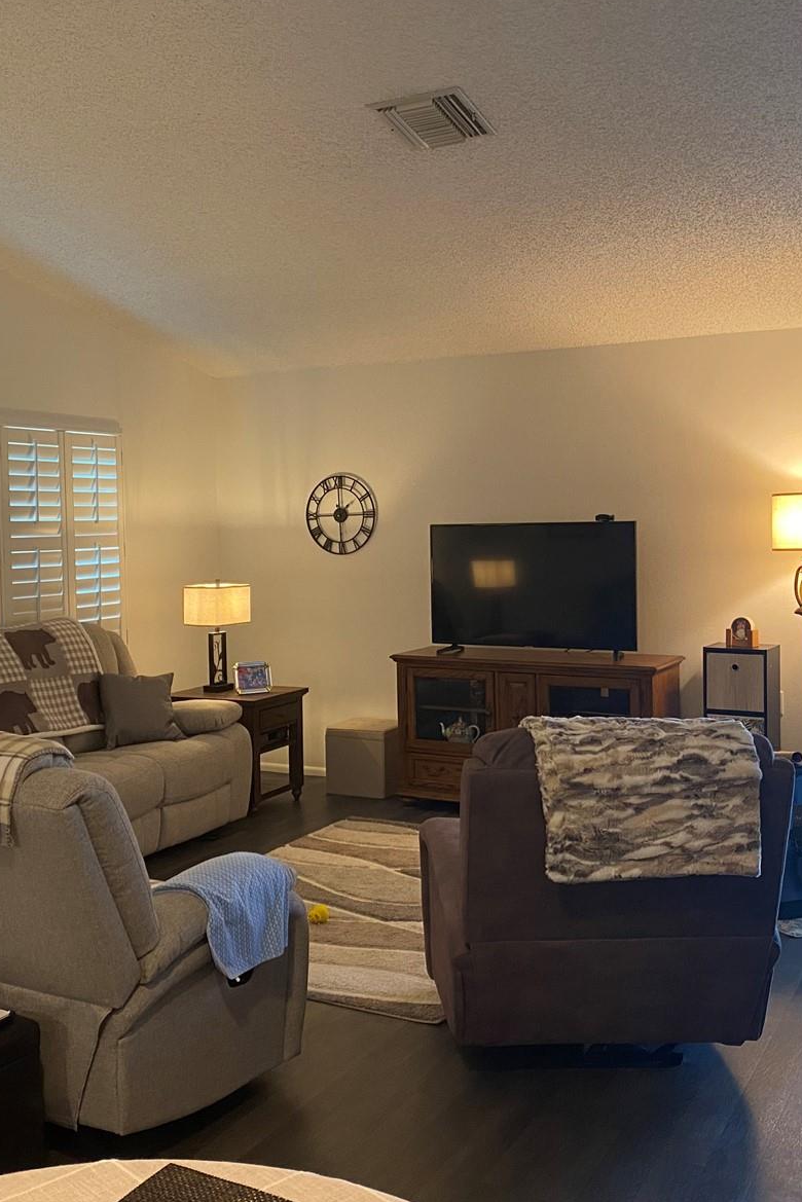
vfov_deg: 51.9
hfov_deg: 35.9
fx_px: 1236
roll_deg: +1.0
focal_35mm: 37
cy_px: 587
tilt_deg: -3.3
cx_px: 337
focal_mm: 4.25
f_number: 1.8
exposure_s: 1/60
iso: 250
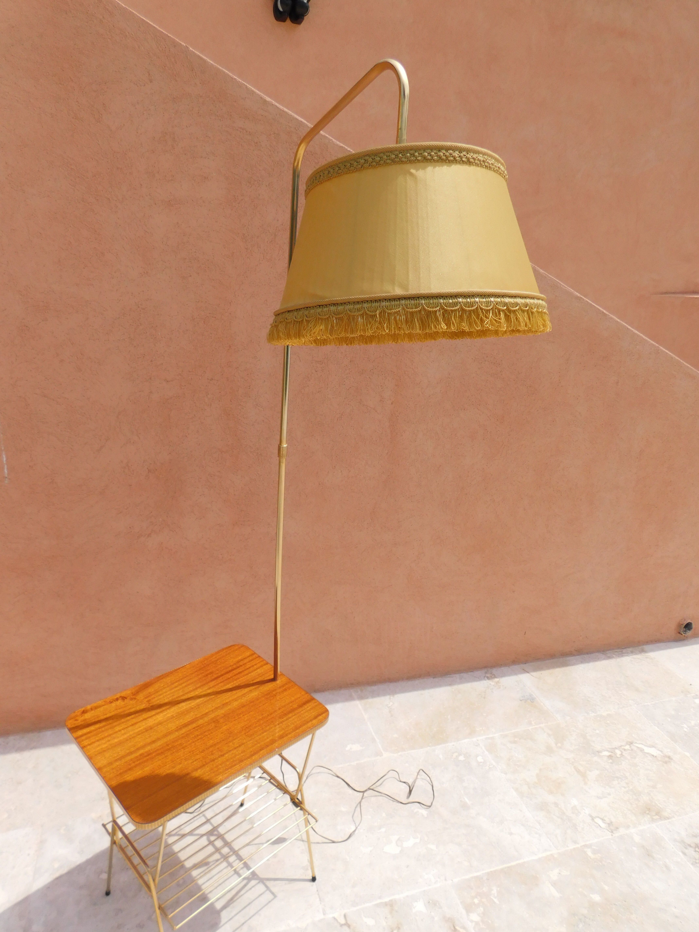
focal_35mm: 23
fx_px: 619
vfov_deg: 73.9
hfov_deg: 58.9
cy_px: 466
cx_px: 350
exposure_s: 1/400
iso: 125
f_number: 6
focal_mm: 4
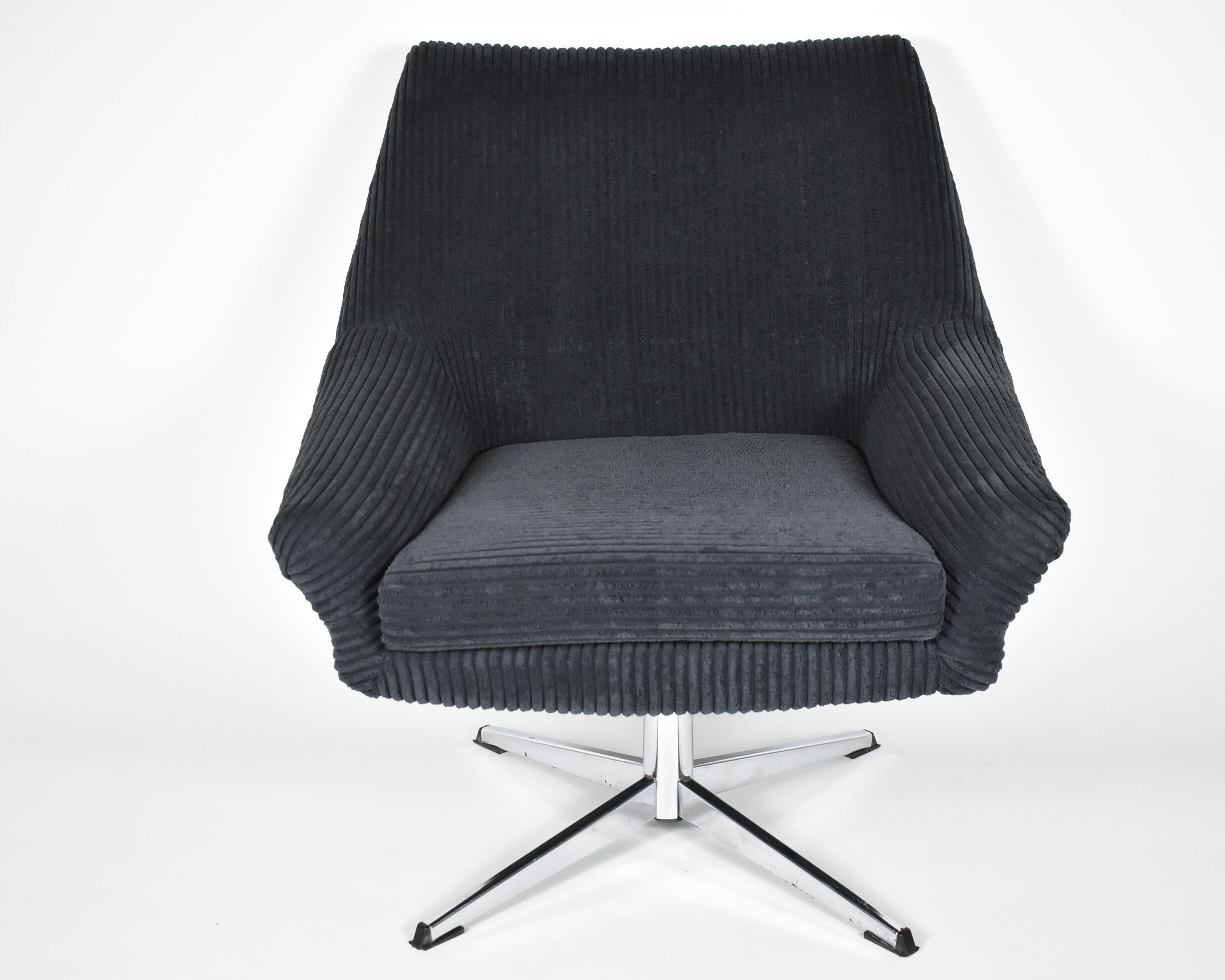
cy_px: 491
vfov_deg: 31.4
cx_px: 640
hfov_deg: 38.8
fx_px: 1740
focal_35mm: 48
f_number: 4.2
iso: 2000
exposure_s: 1/125
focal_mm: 28
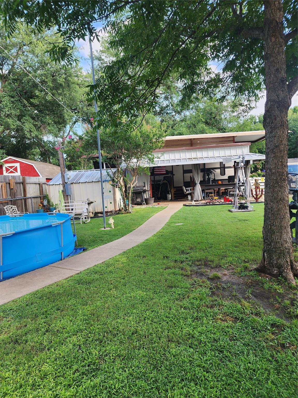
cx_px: 149
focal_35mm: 23
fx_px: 264
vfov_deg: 73.9
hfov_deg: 58.9
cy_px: 199
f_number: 1.8
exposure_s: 1/180
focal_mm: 6.4
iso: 25
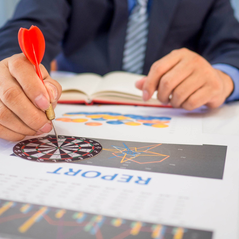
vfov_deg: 40.9
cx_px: 112
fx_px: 320
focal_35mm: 41
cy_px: 119
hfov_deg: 40.9
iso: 200
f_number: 1.8
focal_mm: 17
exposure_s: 1/40
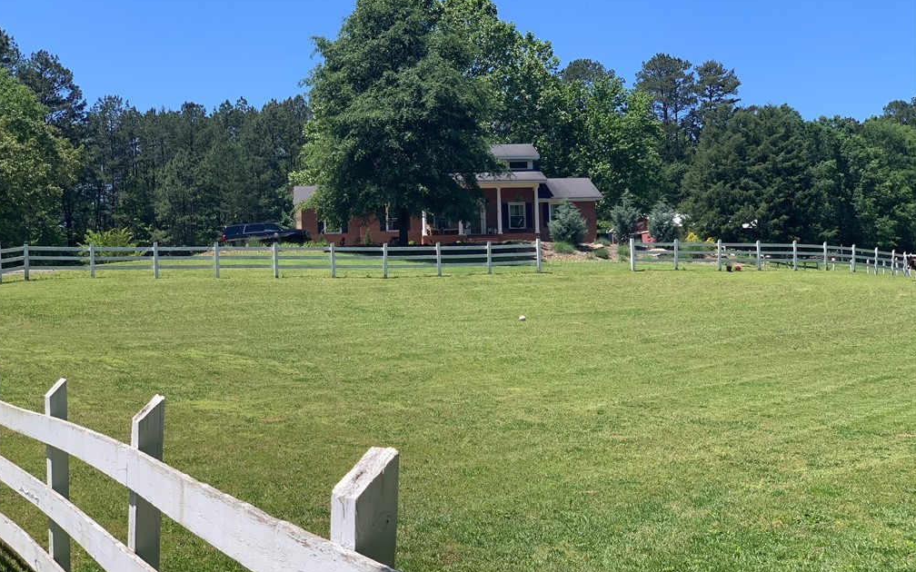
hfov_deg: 36.3
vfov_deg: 23.1
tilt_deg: +3.9
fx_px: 1398
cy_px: 285
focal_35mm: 56
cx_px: 453
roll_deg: +1.8
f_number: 2.4
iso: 16
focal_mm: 6
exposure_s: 1/749
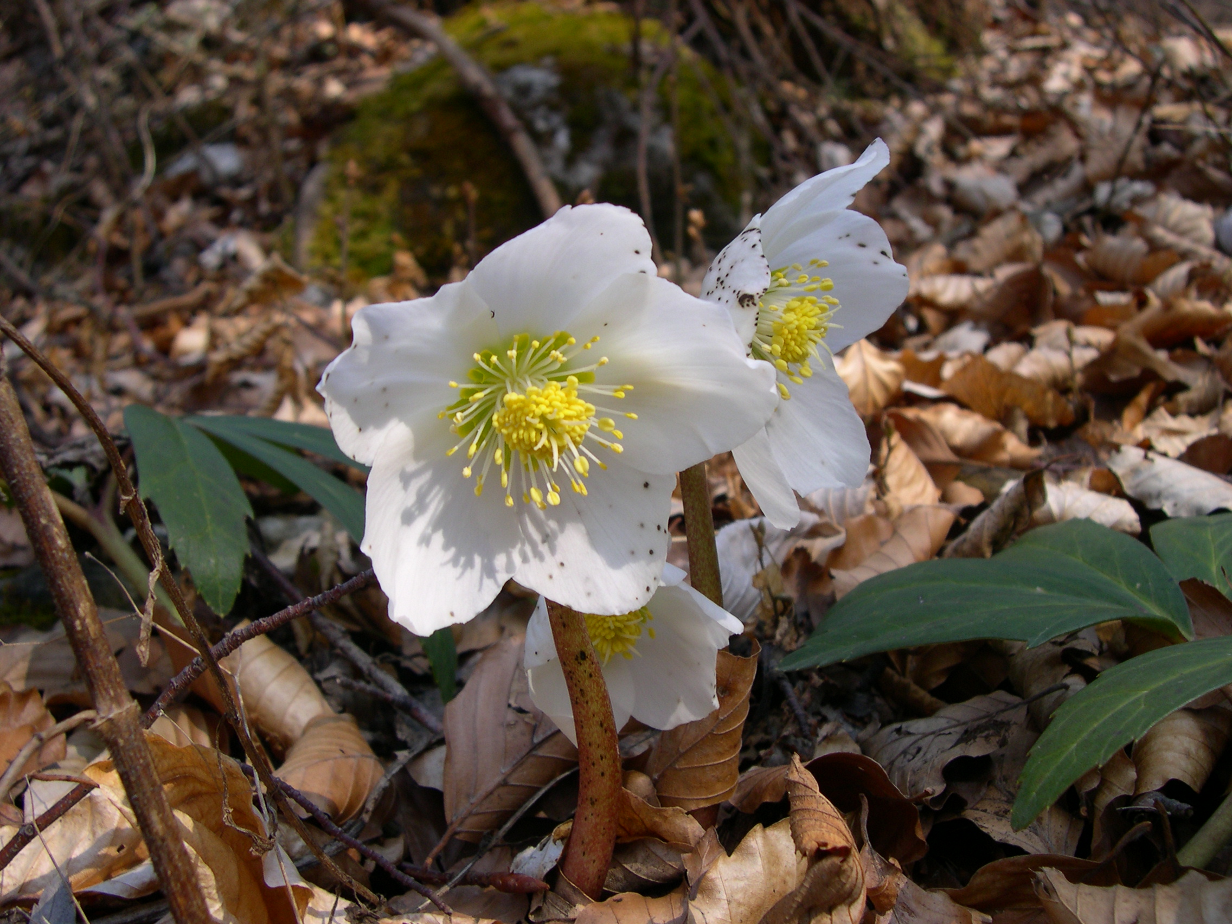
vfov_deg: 37.7
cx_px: 616
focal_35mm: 38
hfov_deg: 49.0
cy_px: 462
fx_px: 1352
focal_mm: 8
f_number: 7.6
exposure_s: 1/84.6
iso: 100
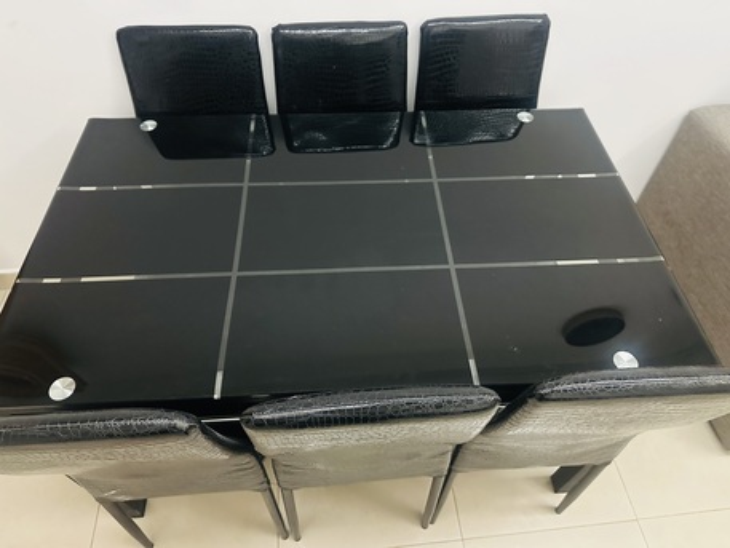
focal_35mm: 24
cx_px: 365
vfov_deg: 56.8
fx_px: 506
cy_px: 274
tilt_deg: -52.1
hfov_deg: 71.6
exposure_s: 1/30
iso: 1000
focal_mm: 6.86
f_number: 1.78
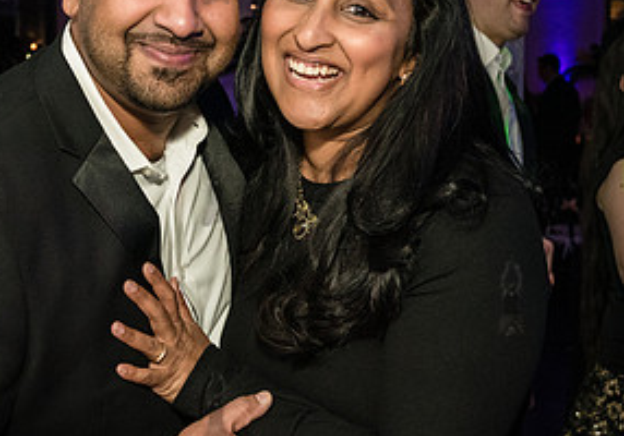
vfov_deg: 17.8
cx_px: 280
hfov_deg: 25.3
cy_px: 164
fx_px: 1390
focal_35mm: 79
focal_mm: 36
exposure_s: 1/160
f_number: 5
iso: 5000
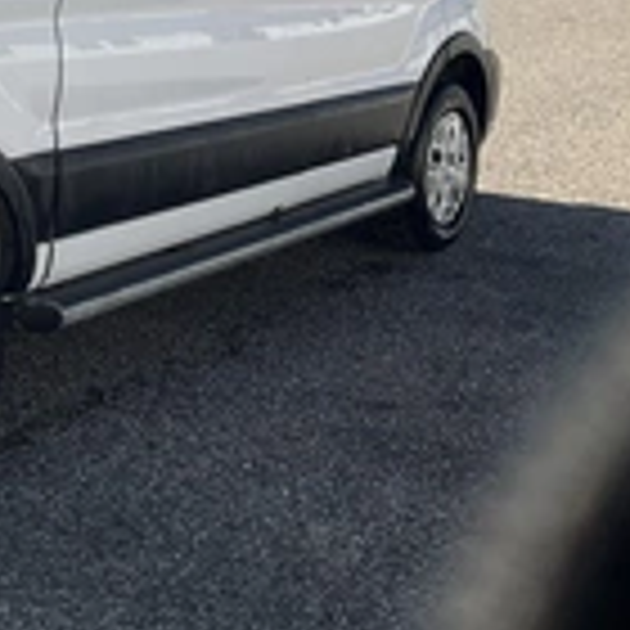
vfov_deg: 22.8
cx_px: -256
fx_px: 1503
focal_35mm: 73
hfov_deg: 20.8
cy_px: 14
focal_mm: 3
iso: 25
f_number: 1.8
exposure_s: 1/1786
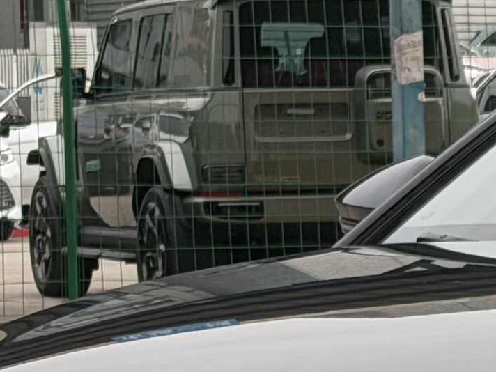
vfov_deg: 5.4
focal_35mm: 272
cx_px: 855
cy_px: 392
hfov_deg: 7.1
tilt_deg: -4.4
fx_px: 3897
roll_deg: +0.3
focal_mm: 6.76
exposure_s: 1/203
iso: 80
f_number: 1.78
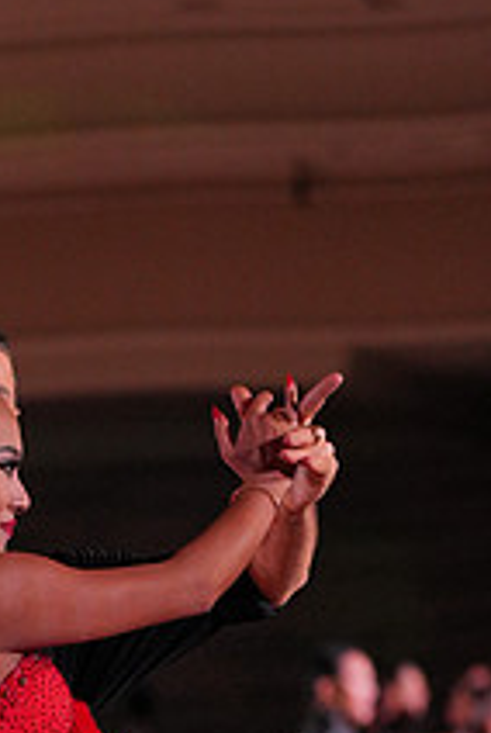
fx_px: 5852
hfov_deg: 4.8
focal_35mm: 287
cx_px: -57
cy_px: 985
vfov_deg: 7.1
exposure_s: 1/800
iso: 1600
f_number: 2.8
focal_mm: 105
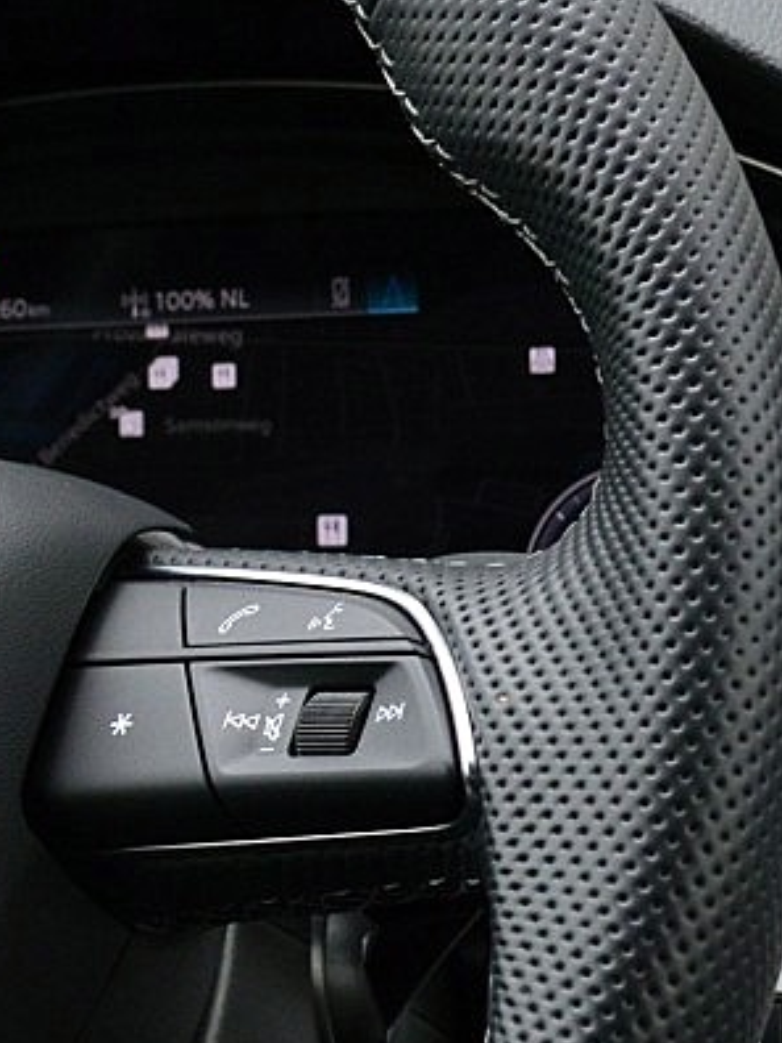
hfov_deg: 10.8
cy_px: 724
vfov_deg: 15.1
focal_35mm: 130
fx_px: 3916
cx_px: -508
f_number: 7.1
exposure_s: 1/60
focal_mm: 22
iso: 800
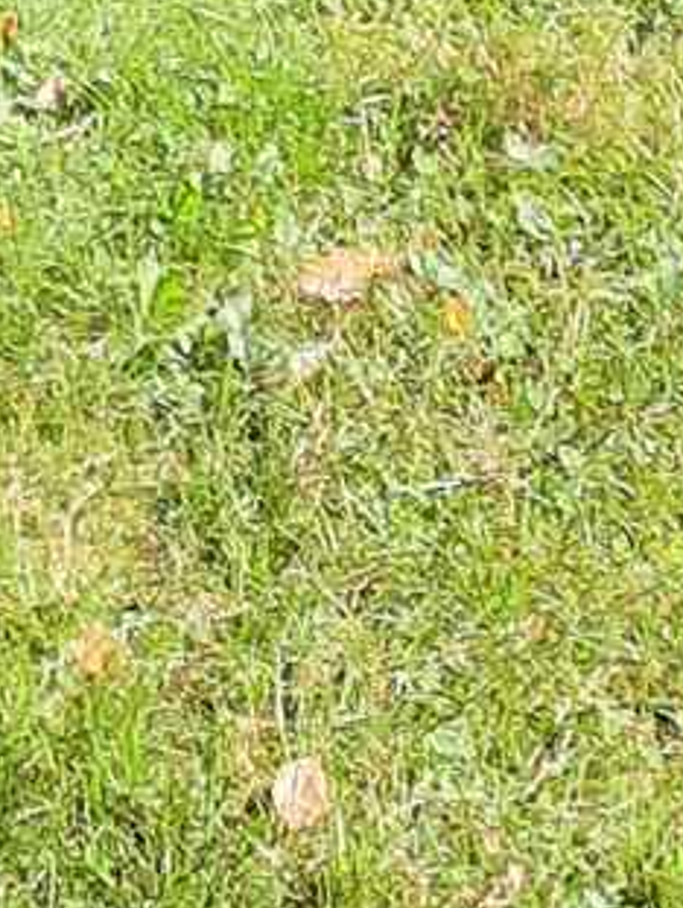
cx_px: -636
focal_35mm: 185
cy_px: -2023
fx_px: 4857
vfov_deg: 8.5
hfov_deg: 7.7
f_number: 2
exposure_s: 1/169
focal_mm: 4.6
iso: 32
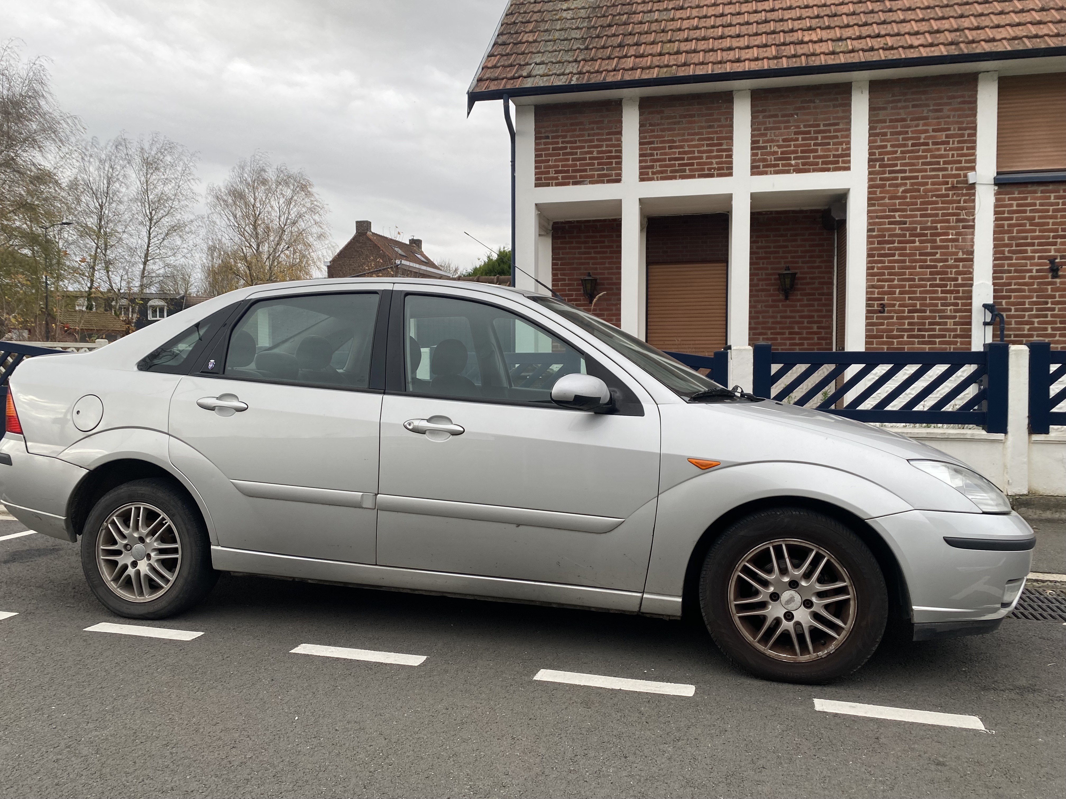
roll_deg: +0.7
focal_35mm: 26
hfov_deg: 67.3
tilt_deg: -2.5
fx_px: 801
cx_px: 533
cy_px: 400
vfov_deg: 53.1
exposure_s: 1/463
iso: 32
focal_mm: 4.25
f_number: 1.8
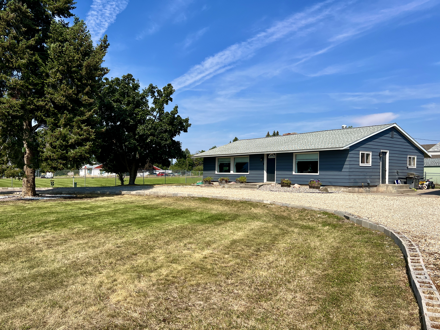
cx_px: 220
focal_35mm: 26
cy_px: 165
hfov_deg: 67.3
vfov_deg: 53.1
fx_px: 330
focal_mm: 5.7
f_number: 1.5
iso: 50
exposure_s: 1/5076
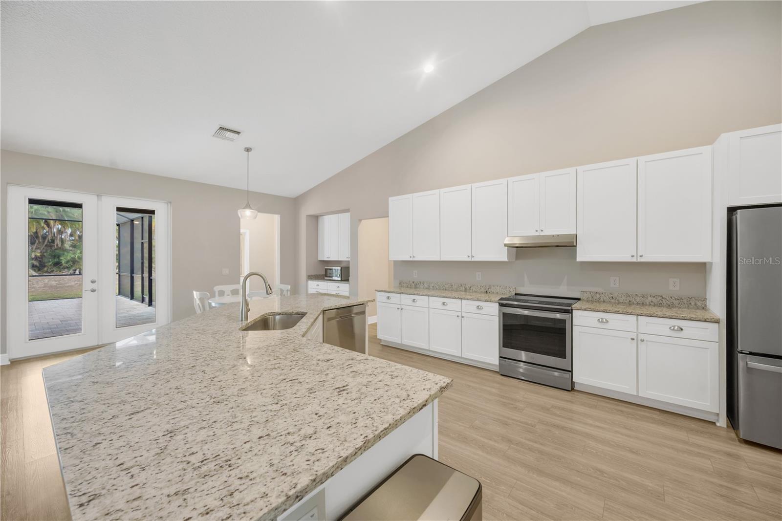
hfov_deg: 104.3
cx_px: 391
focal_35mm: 14
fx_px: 304
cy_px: 260
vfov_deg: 81.2
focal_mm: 14
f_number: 6.3
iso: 400
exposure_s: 1/13
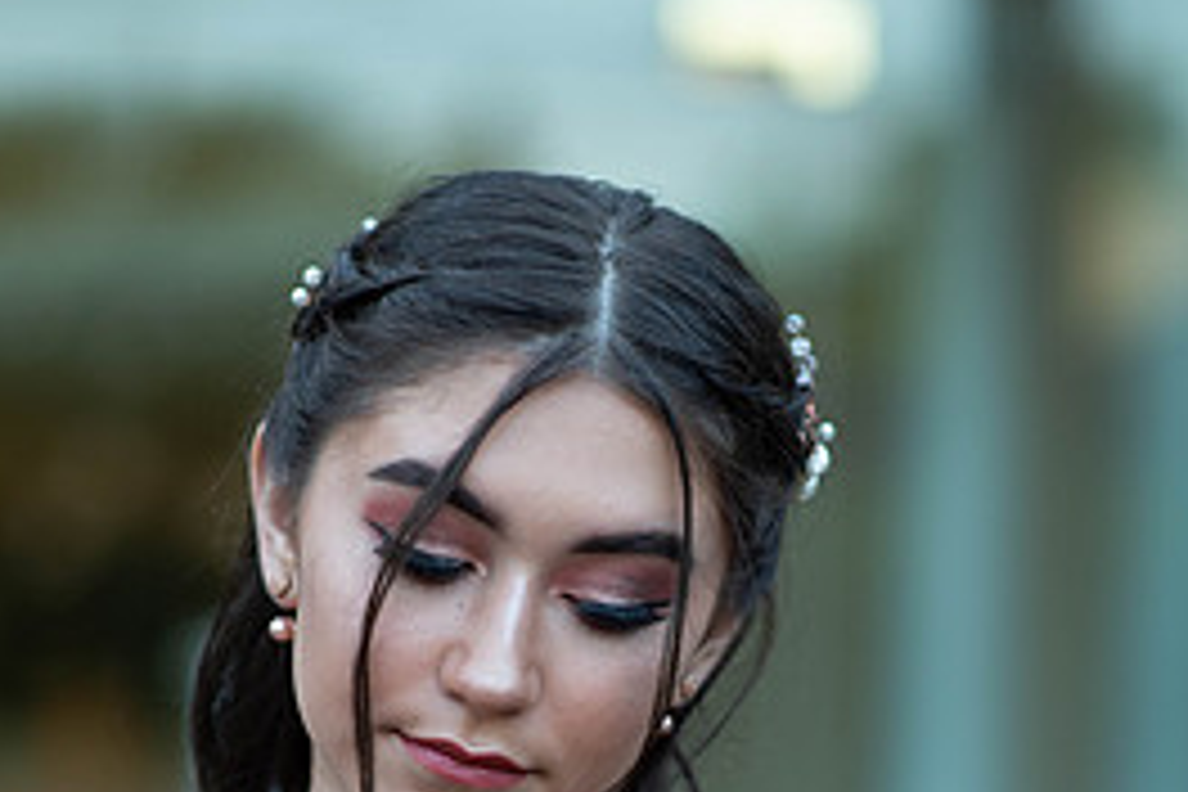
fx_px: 4785
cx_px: 587
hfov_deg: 14.2
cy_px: 850
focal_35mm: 145
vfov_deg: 9.4
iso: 250
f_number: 2
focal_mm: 85
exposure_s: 1/640
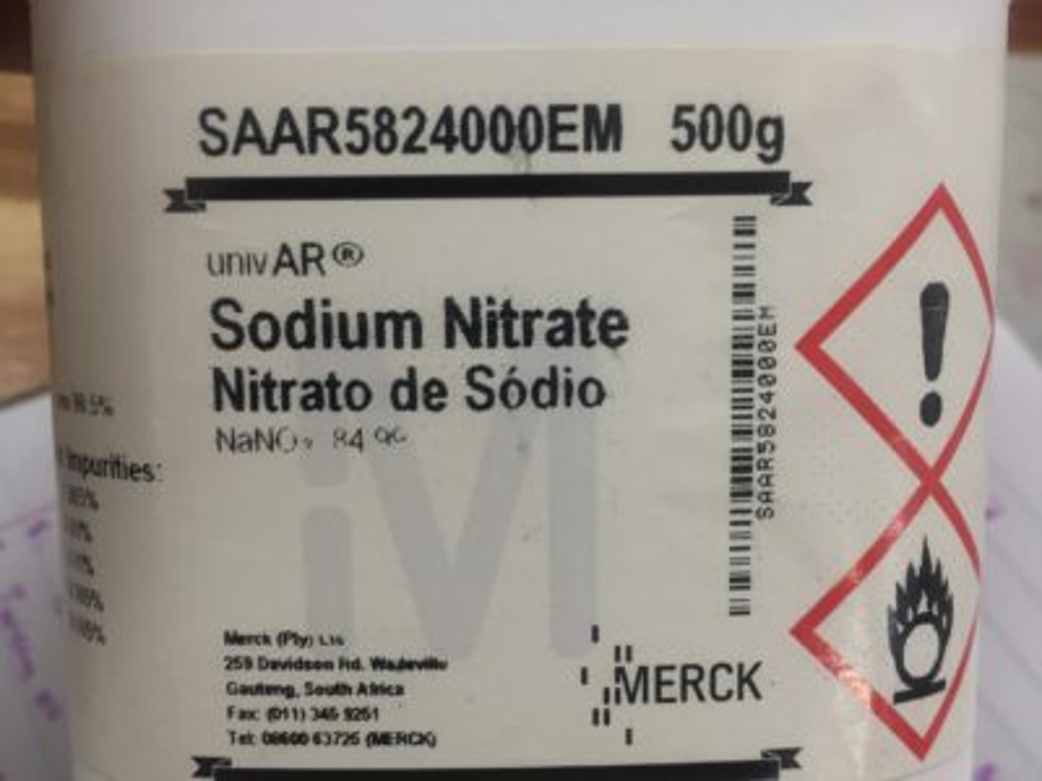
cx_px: 521
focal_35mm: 29
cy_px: 390
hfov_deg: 61.7
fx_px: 873
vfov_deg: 48.2
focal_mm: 4.15
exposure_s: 1/33
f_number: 2.2
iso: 80
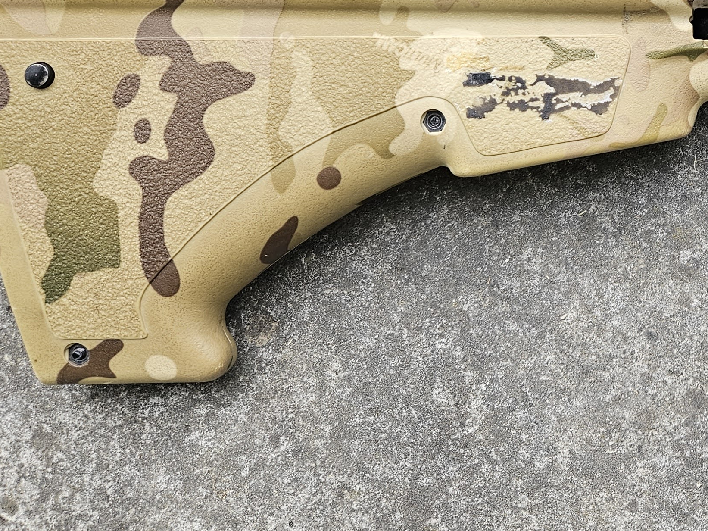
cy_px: 18
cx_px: 721
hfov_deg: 31.5
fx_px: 1145
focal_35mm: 56
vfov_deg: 25.0
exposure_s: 1/100
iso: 32
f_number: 1.8
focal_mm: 5.4
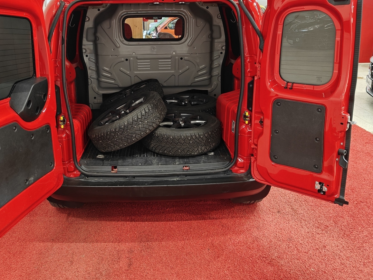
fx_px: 345
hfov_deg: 56.6
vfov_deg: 43.7
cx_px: 159
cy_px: 101
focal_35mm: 32
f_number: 1.8
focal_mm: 5.59
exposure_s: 1/50
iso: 125
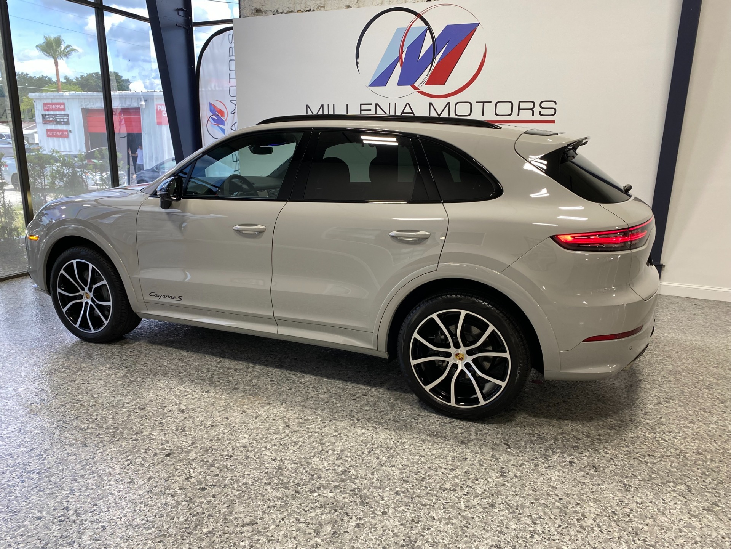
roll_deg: -1.0
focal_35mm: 26
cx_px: 366
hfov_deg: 67.3
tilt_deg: -12.5
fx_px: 549
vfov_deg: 53.1
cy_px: 274
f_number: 1.8
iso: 80
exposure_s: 1/120
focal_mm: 4.25
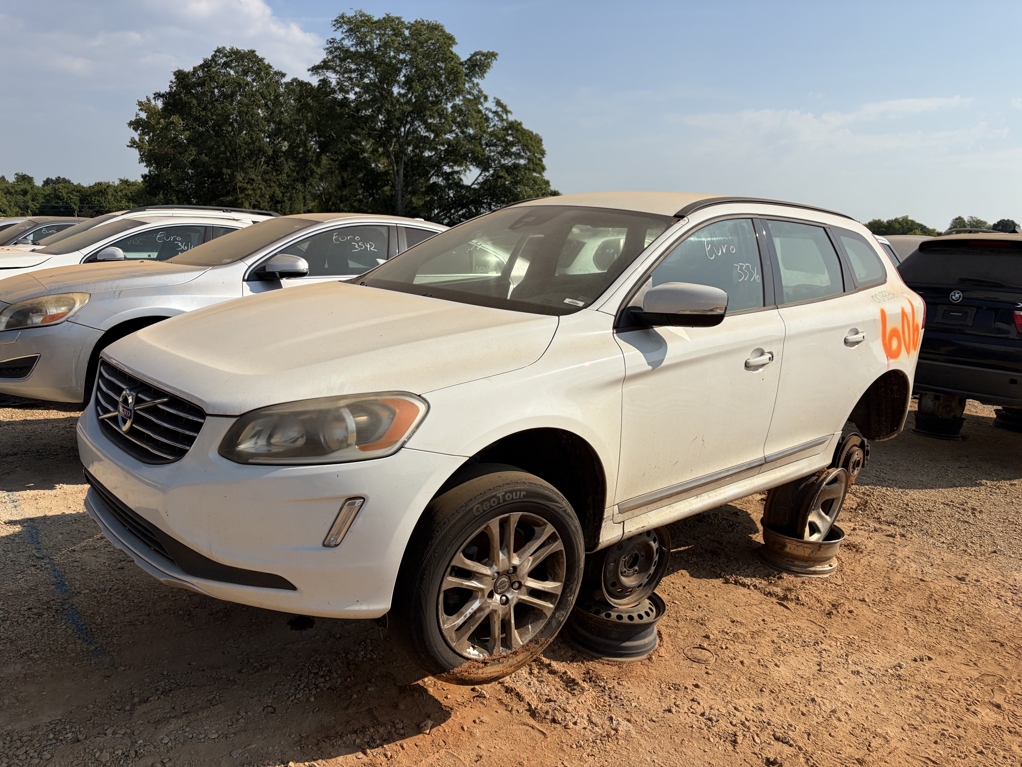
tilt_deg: -9.5
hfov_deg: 67.3
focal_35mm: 26
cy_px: 384
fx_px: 768
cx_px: 511
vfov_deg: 53.1
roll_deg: -2.1
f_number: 1.6
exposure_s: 1/7813
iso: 50
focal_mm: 5.96
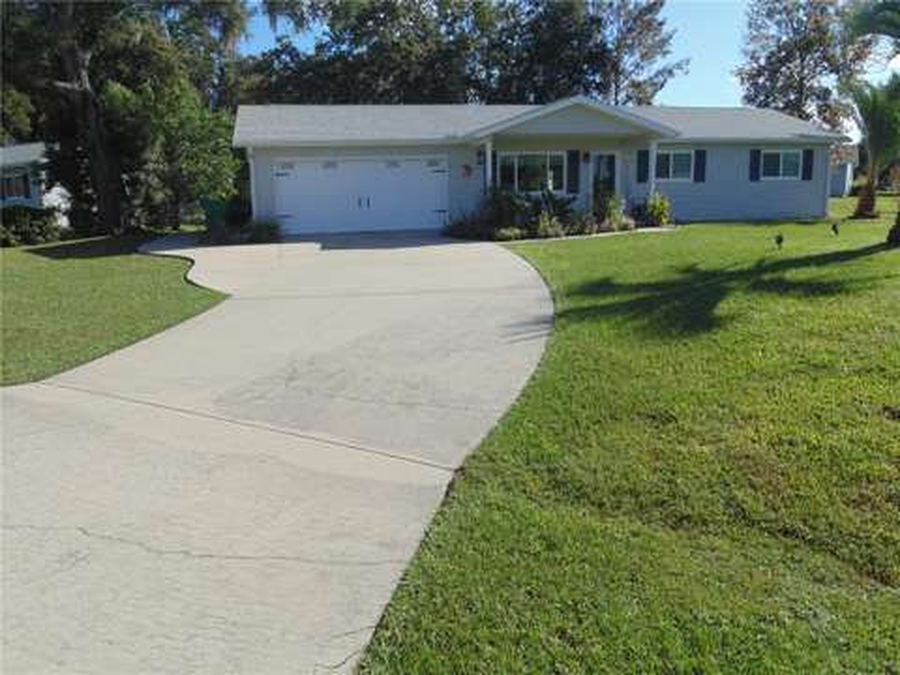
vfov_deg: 51.4
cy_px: 338
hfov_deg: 65.3
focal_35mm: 27
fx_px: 702
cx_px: 450
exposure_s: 1/125
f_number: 10
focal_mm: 4.8
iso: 80
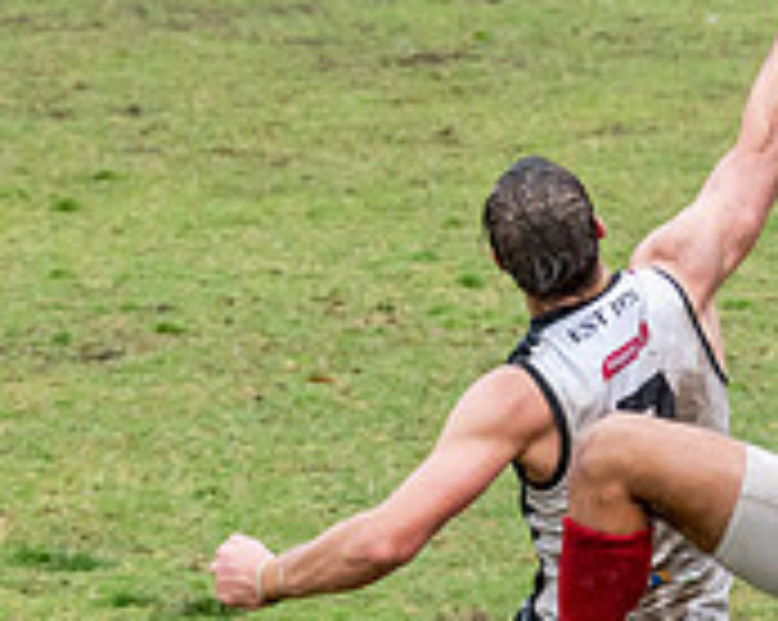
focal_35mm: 711
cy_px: 497
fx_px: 16353
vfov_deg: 2.2
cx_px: 872
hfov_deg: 2.7
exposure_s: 1/1000
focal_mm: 150
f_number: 7.1
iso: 1250
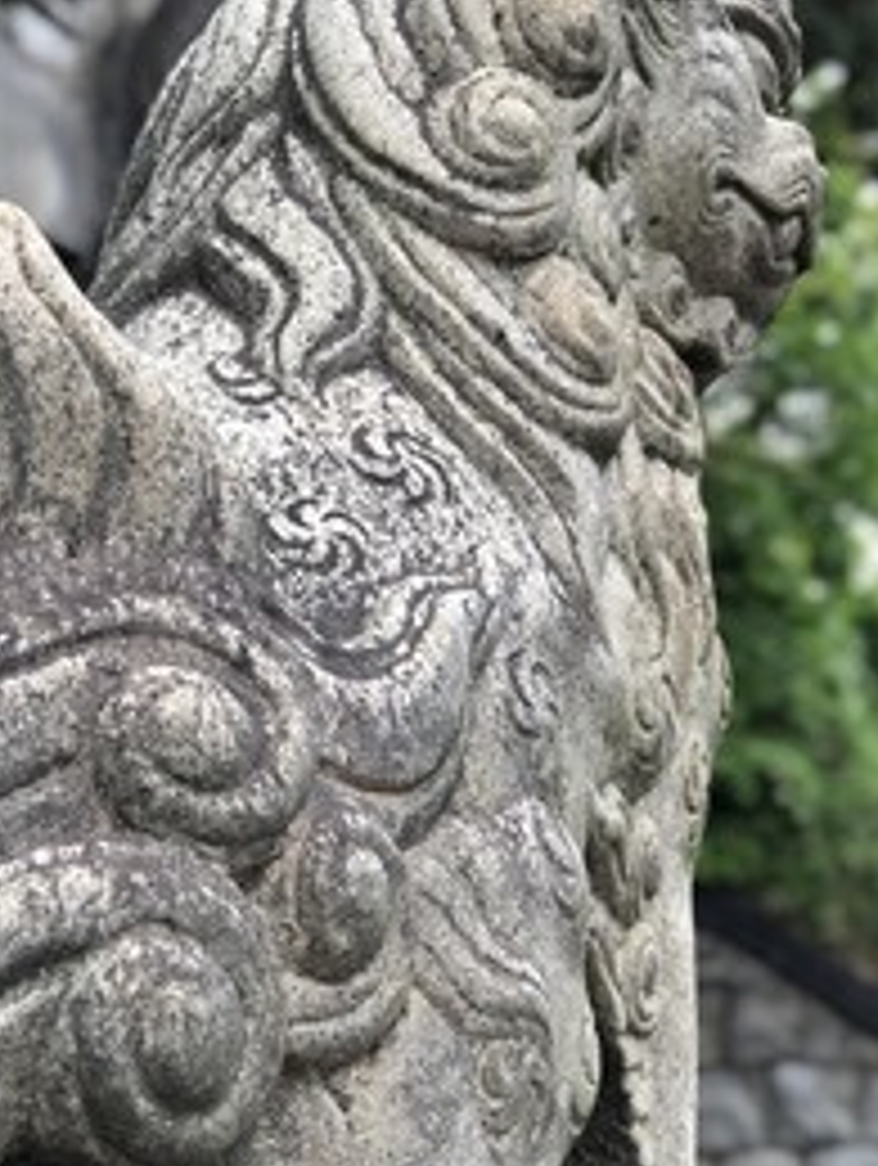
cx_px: 203
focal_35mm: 99
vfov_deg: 19.8
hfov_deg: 14.9
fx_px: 3340
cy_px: 500
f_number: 2.8
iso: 32
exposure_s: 1/120
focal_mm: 6.6
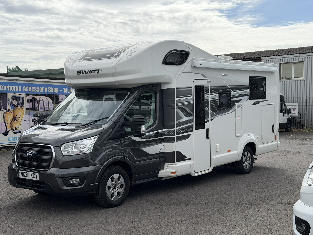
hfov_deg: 39.7
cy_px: 118
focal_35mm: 48
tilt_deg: -1.8
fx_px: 434
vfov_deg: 30.3
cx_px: 156
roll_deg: -0.2
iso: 80
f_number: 1.78
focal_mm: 6.76
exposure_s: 1/7874
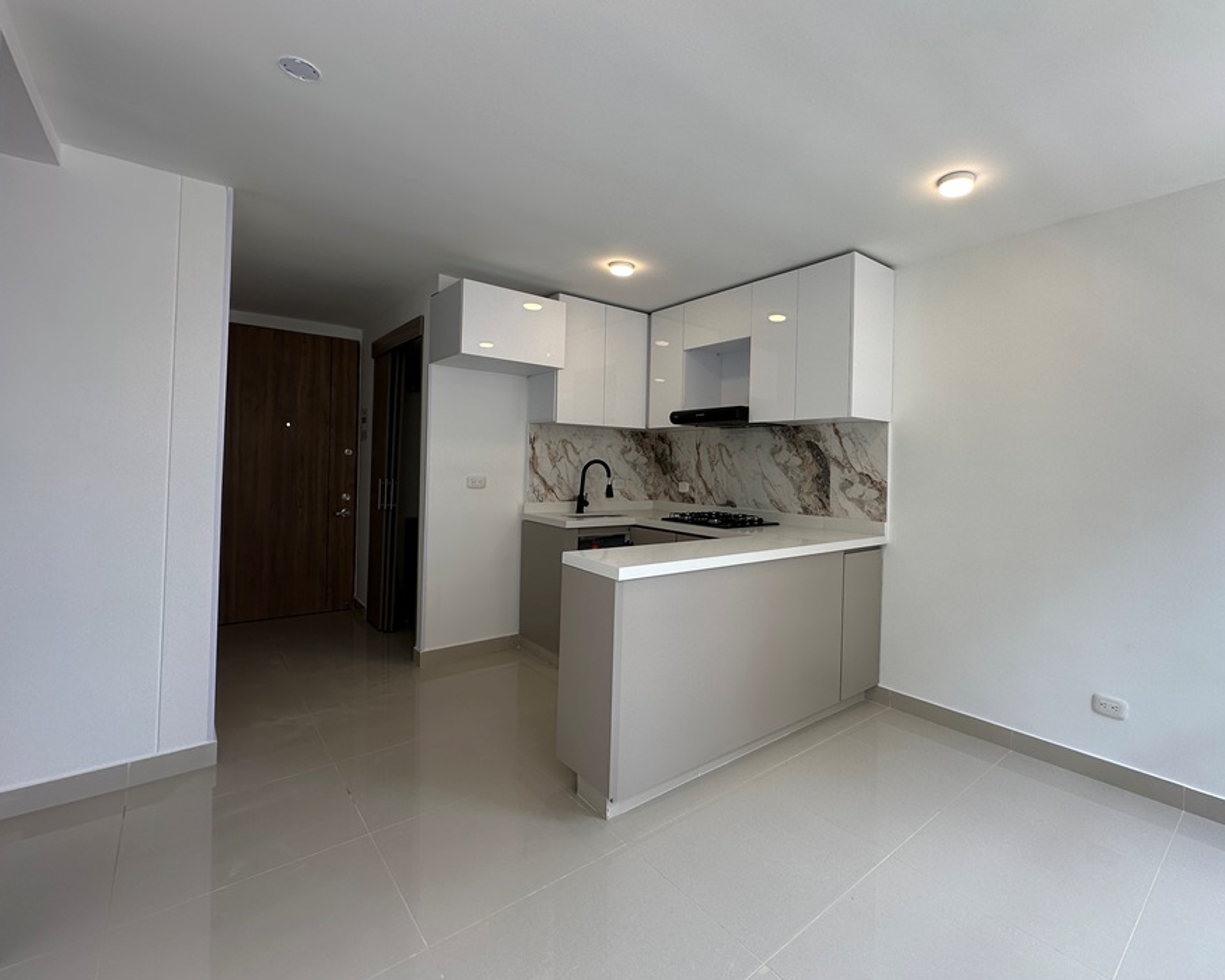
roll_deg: -1.2
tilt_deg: +0.4
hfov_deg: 92.3
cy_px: 468
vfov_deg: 80.3
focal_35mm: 16
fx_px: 580
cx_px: 715
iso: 40
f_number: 2.2
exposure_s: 1/205
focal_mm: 2.22
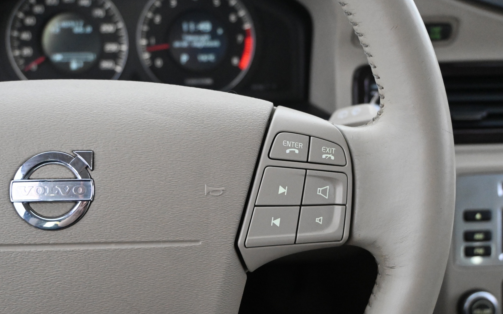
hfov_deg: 49.3
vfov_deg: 32.0
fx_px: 548
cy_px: 167
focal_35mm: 40
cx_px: 251
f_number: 4.5
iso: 6400
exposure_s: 1/50
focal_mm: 26
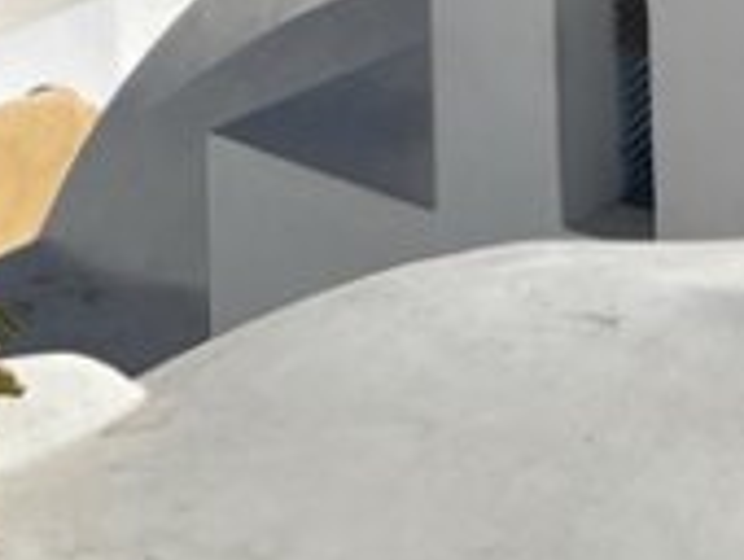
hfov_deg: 9.8
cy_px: -774
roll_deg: +0.3
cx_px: 1650
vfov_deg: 7.6
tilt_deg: -11.9
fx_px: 3939
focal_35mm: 183
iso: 50
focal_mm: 5.7
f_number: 1.5
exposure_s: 1/9434
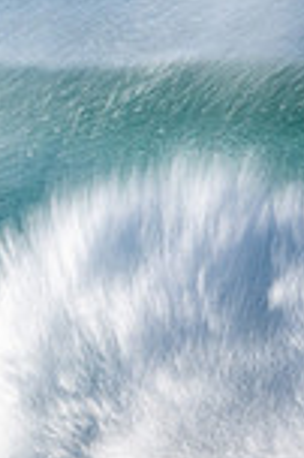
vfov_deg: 0.7
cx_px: -539
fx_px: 36332
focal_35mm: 2862
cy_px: 258
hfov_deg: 0.5
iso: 100
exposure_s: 1/30
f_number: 25
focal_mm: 500
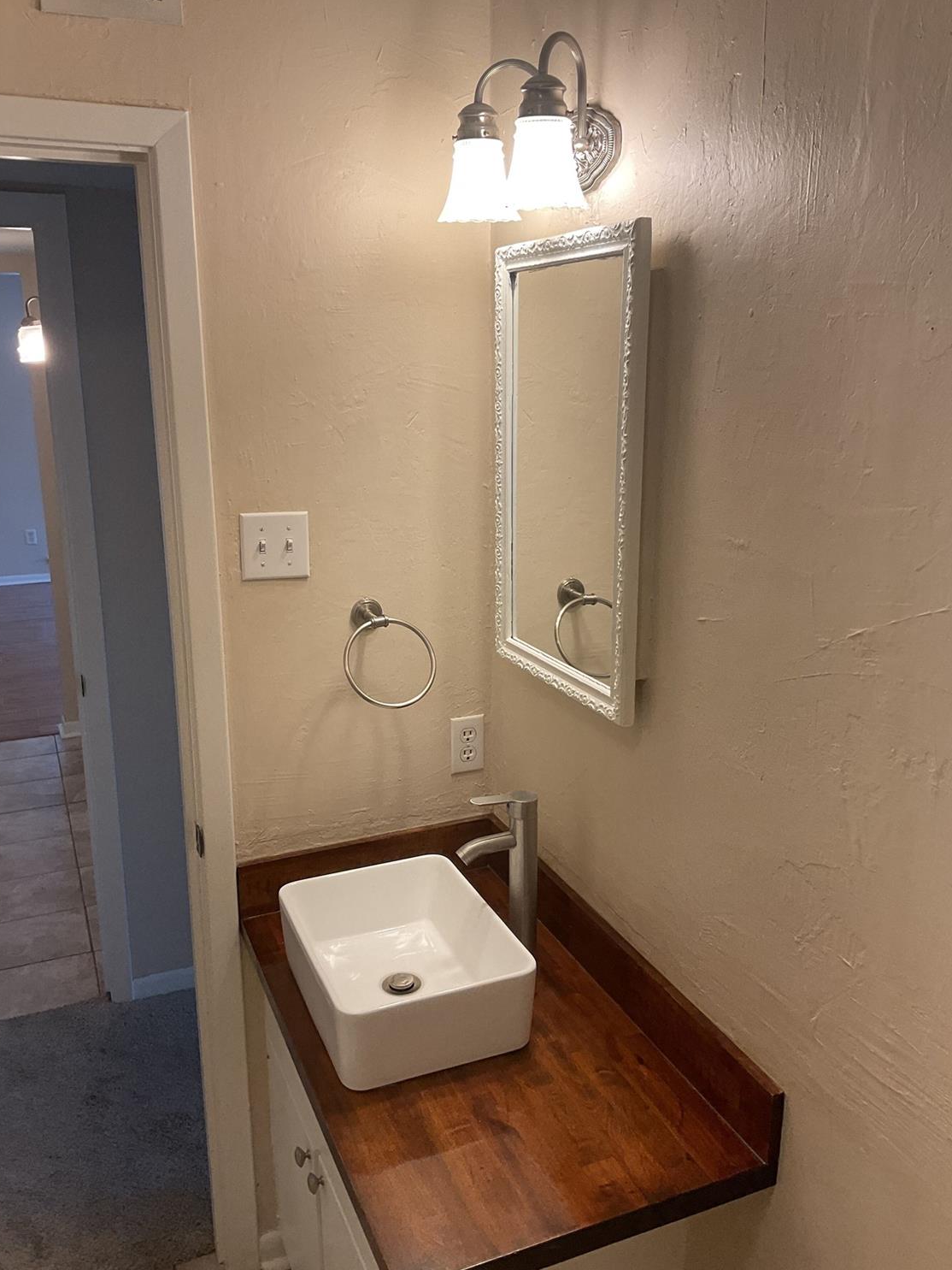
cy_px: 641
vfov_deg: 60.0
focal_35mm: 30
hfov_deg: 46.8
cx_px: 479
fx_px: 1100
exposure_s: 1/120
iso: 40
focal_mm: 3
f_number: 1.8
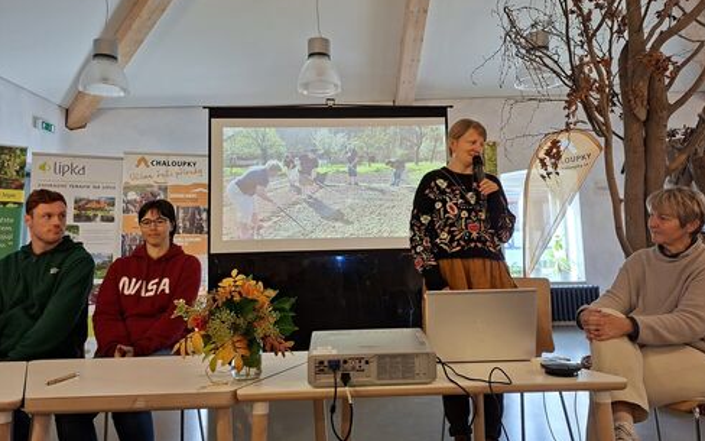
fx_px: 480
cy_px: 186
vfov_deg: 49.1
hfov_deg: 72.5
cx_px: 360
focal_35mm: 25
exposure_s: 1/100
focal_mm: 5.54
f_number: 1.8
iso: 200
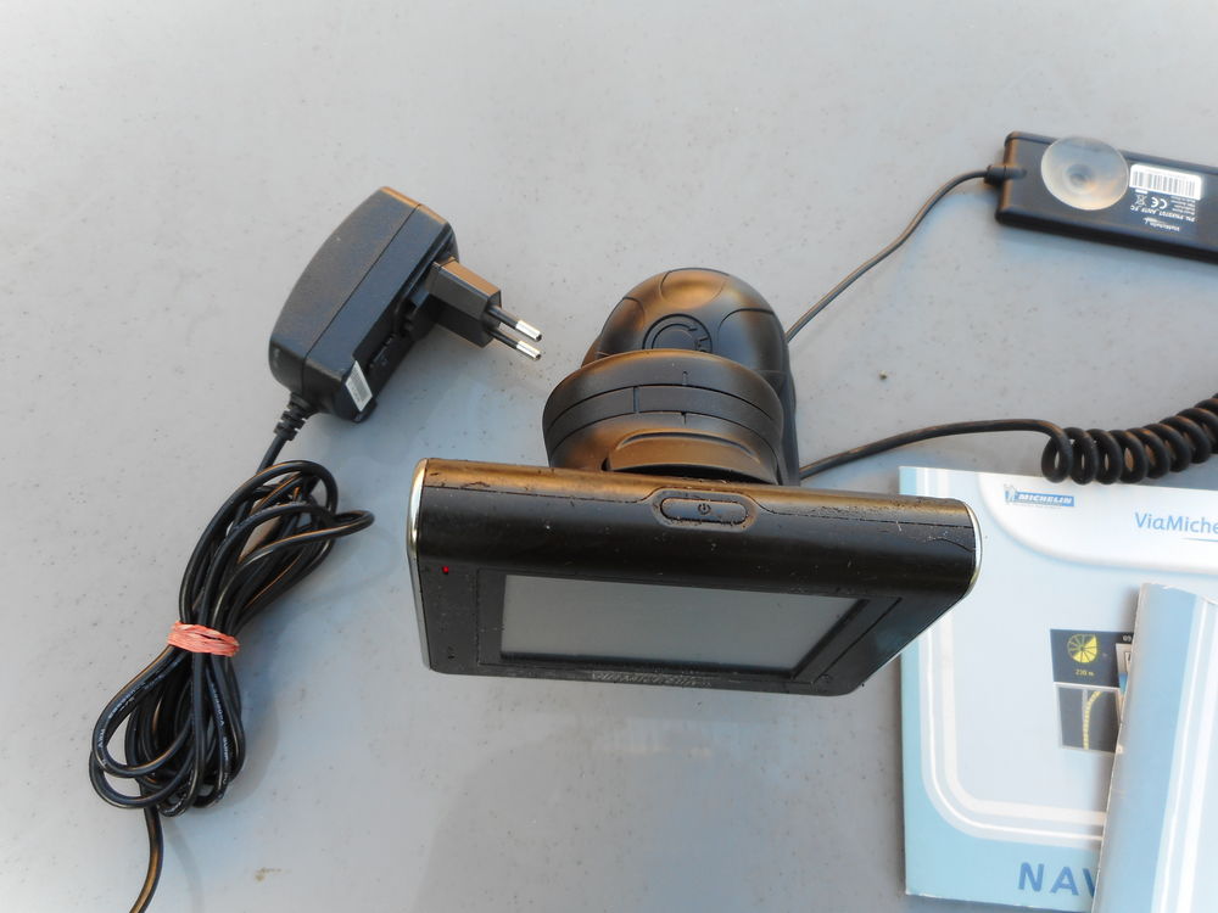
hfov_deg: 69.4
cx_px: 609
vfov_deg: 54.9
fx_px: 880
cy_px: 456
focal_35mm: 25
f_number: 3.7
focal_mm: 4.5
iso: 80
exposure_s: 1/40
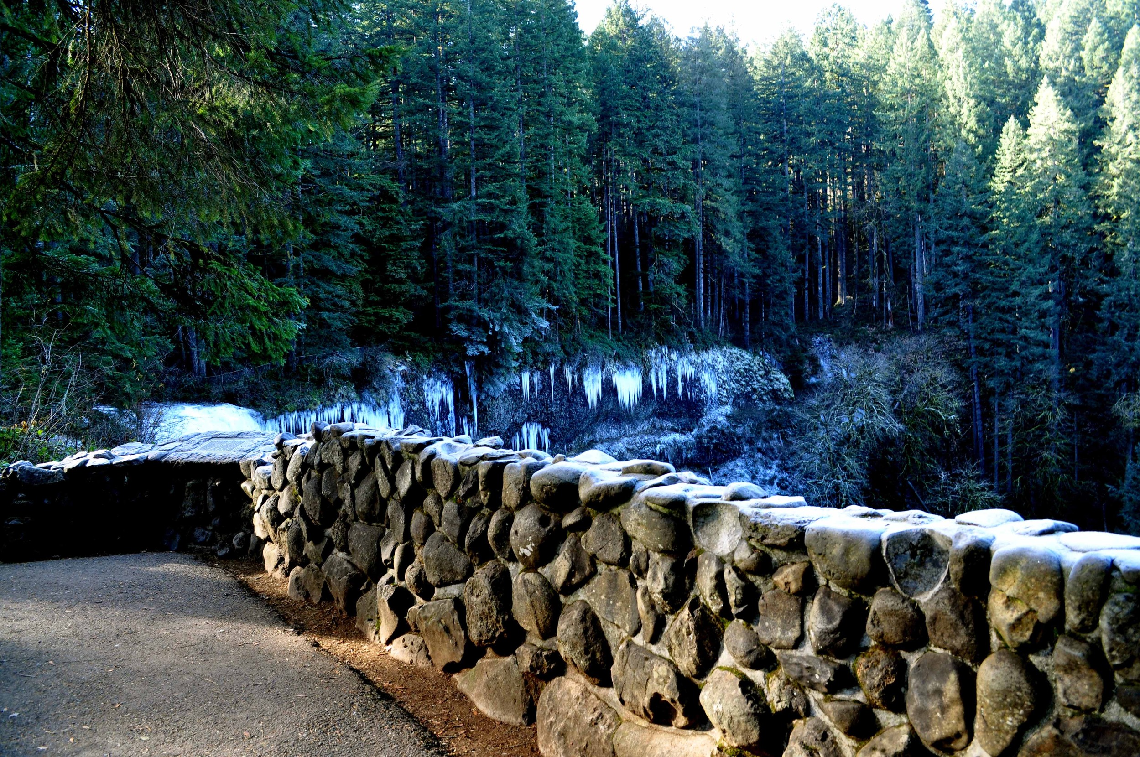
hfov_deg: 67.4
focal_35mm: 27
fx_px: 854
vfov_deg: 47.8
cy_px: 378
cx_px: 570
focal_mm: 18
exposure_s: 1/40
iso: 400
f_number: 7.1
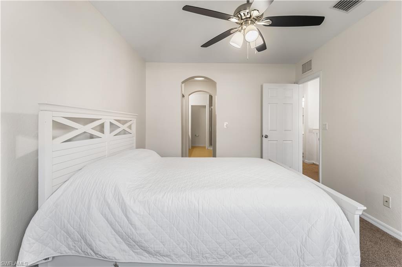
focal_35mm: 16
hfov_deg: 97.1
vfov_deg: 74.1
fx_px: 177
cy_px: 134
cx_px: 201
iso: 400
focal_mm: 15.9
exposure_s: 1/40
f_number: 8
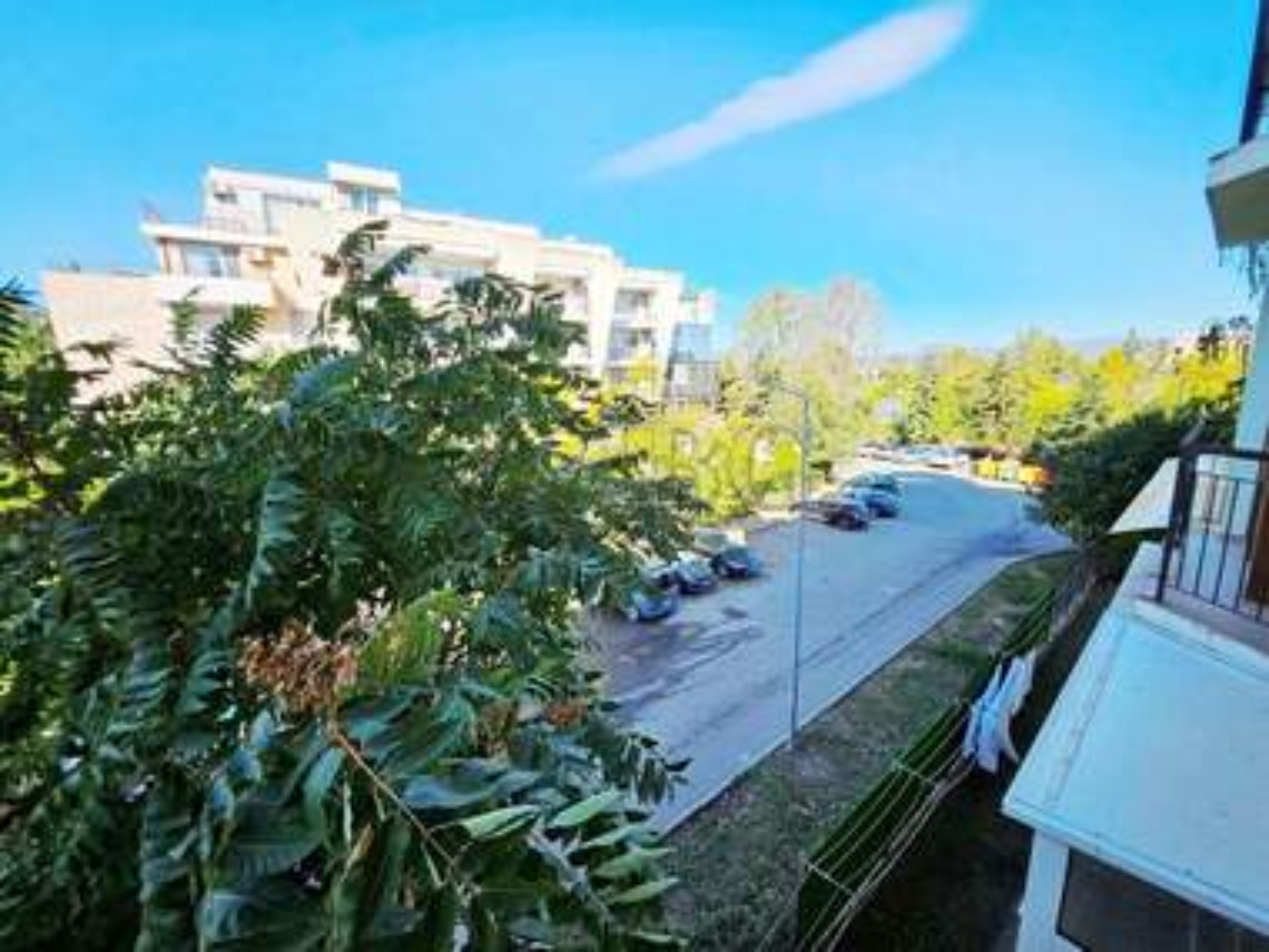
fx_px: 477
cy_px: 476
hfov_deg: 106.2
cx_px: 634
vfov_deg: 89.9
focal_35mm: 13
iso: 32
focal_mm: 1.7
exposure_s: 1/519
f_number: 2.2
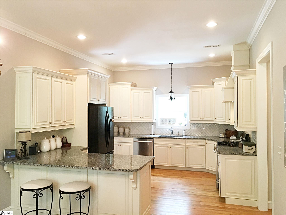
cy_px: 108
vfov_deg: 48.2
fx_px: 240
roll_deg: +0.3
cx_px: 143
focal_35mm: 29
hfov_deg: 61.7
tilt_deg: +1.4
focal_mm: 4.15
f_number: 2.2
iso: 80
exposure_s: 1/30
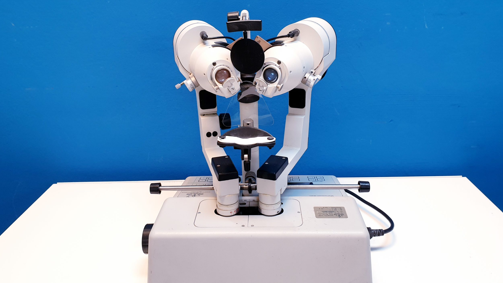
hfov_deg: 66.1
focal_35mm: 29
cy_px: 128
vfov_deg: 40.1
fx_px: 387
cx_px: 251
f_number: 2.4
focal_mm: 4.3
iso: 125
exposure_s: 1/50
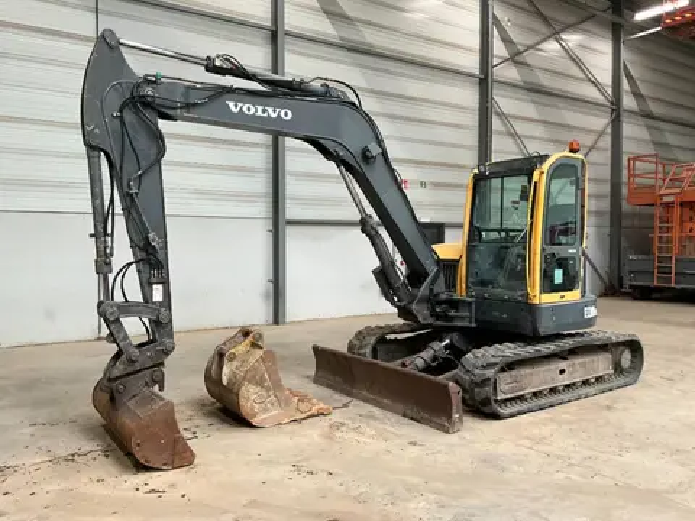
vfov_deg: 48.2
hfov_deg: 61.7
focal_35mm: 29
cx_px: 348
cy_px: 260
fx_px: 582
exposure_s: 1/60
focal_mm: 3
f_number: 1.8
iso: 100
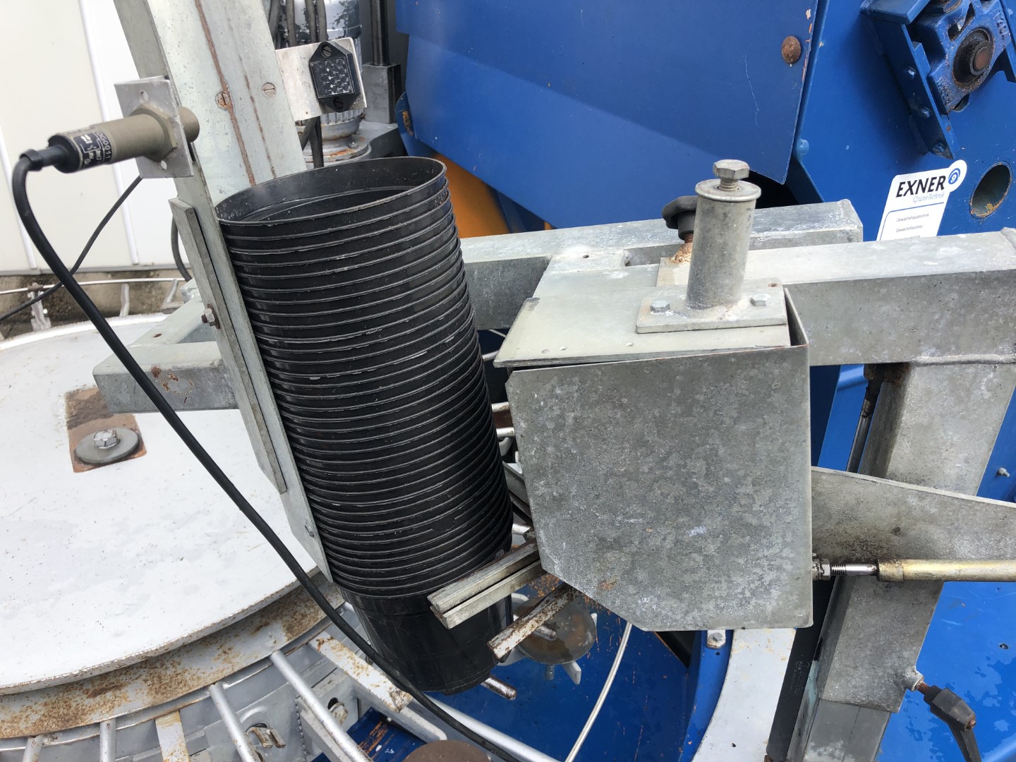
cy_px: 381
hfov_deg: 63.4
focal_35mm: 28
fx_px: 822
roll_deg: -2.6
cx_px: 508
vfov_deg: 49.7
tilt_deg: -30.5
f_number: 1.8
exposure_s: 1/500
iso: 20
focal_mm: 4
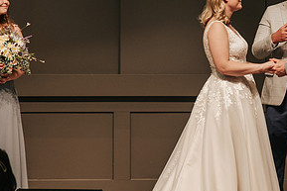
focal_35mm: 327
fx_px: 2608
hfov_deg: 6.3
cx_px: 256
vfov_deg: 4.2
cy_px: 64
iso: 1000
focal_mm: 120
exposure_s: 1/200
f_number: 4
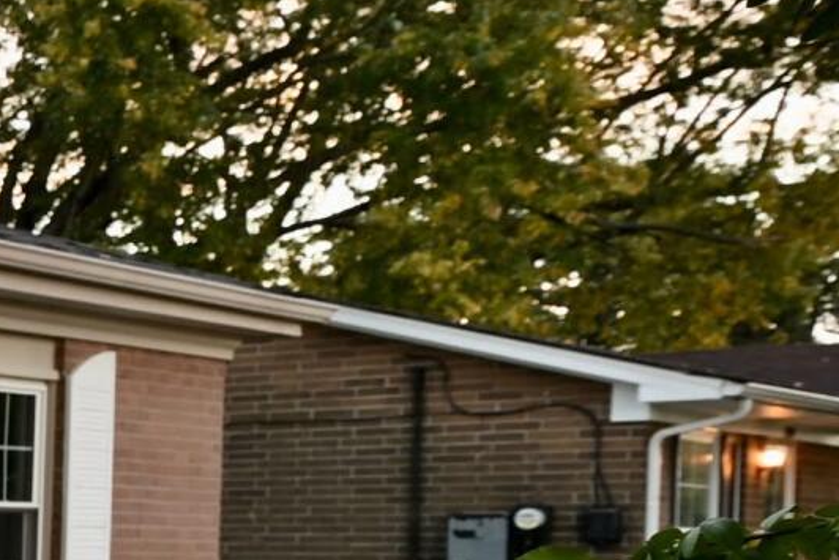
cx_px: -1158
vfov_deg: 16.8
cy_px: 607
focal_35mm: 79
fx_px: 1842
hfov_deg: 15.2
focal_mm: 14
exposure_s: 1/25
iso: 280
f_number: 6.3
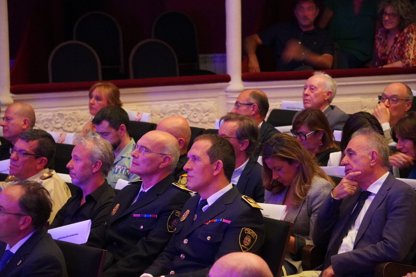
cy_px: 138
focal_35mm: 141
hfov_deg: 14.6
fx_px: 1629
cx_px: 208
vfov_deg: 9.7
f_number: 5.6
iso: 6400
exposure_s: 1/10
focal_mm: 94
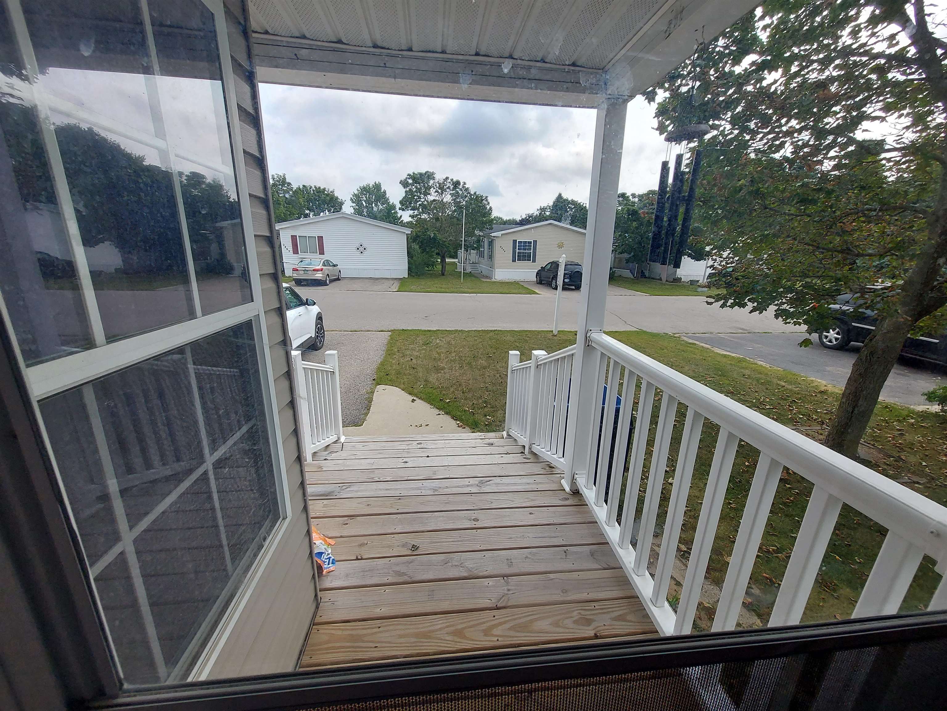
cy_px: 356
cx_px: 474
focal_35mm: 13
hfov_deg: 106.2
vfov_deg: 89.9
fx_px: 356
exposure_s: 1/880
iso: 50
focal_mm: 1.74
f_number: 2.2
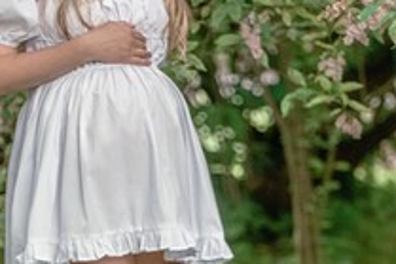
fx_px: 4385
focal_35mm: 399
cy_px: 195
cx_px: 131
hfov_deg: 5.2
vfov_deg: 3.4
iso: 1000
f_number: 2.8
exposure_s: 1/125
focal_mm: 106
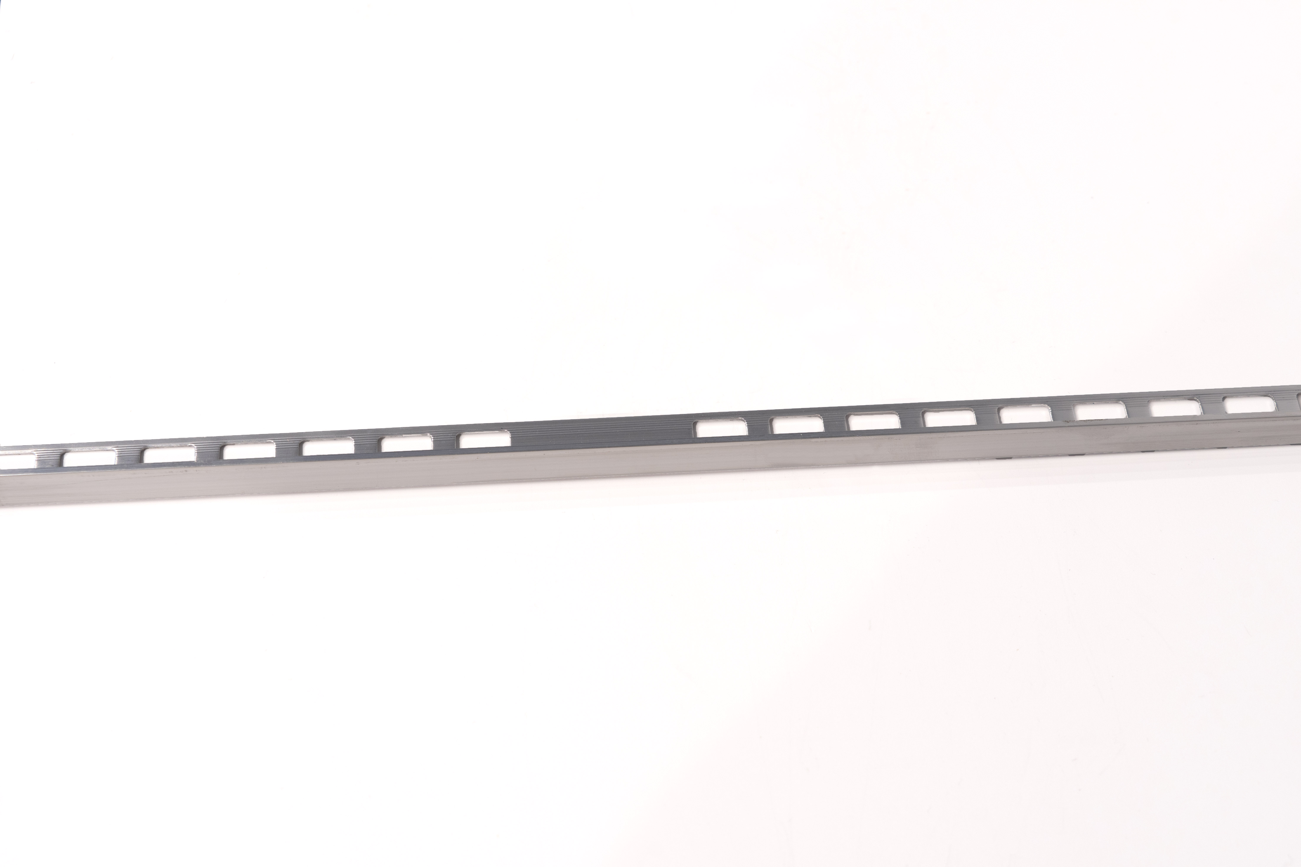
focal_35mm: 49
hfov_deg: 40.3
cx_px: 650
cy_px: 434
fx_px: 1771
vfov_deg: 27.5
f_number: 7.1
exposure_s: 1/60
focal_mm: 49
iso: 400
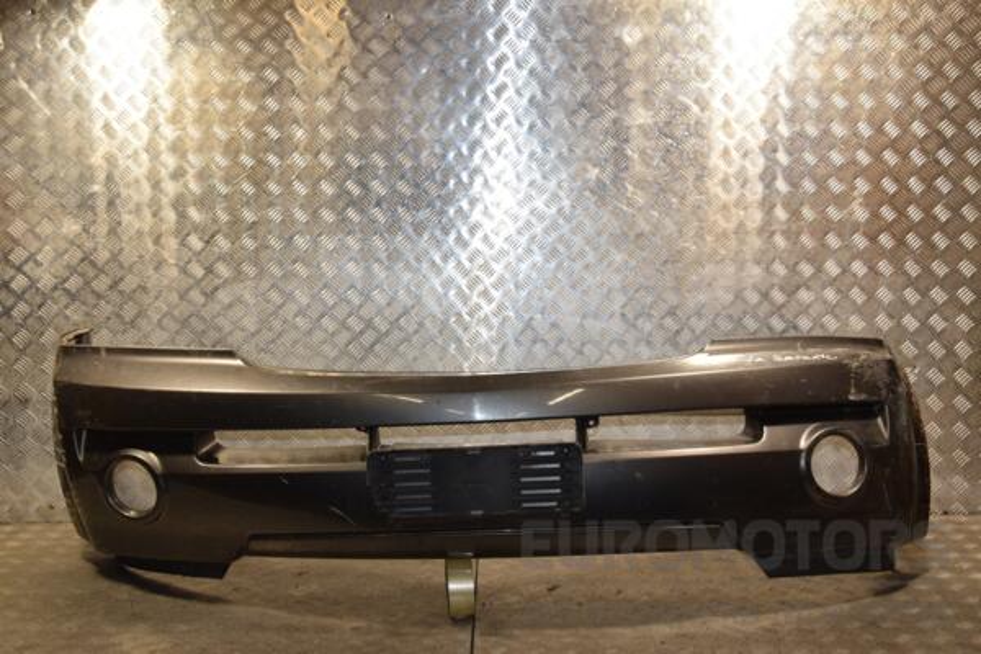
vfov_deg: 31.9
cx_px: 490
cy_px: 327
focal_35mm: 42
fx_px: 1144
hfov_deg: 46.4
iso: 800
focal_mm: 28
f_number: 8
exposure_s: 1/200
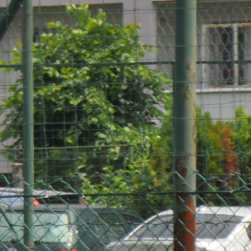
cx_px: 232
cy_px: 552
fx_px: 7301
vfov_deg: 2.0
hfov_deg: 2.0
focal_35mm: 890
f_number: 5.6
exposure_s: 1/500
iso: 200
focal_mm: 90
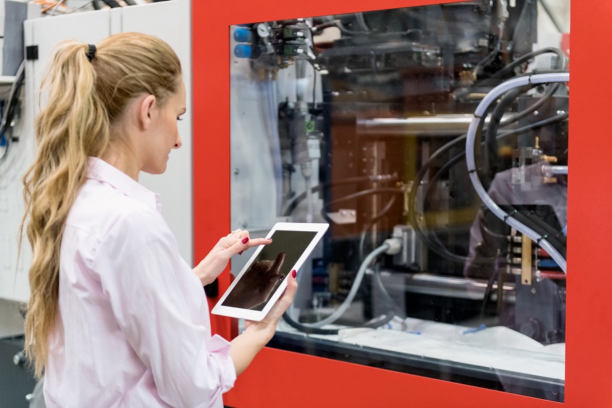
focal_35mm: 62
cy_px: 204
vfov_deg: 21.9
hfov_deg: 32.4
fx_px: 1054
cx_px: 306
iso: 2000
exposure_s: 1/200
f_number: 2.8
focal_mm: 62
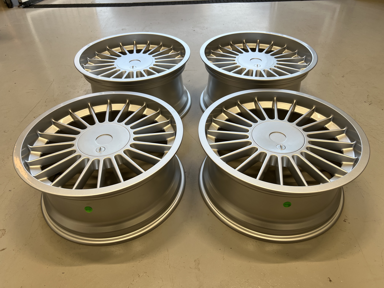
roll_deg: +2.0
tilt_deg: -41.2
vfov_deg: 53.1
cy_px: 144
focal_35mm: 26
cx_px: 192
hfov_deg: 67.3
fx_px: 288
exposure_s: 1/121
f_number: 1.5
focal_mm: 5.7
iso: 64
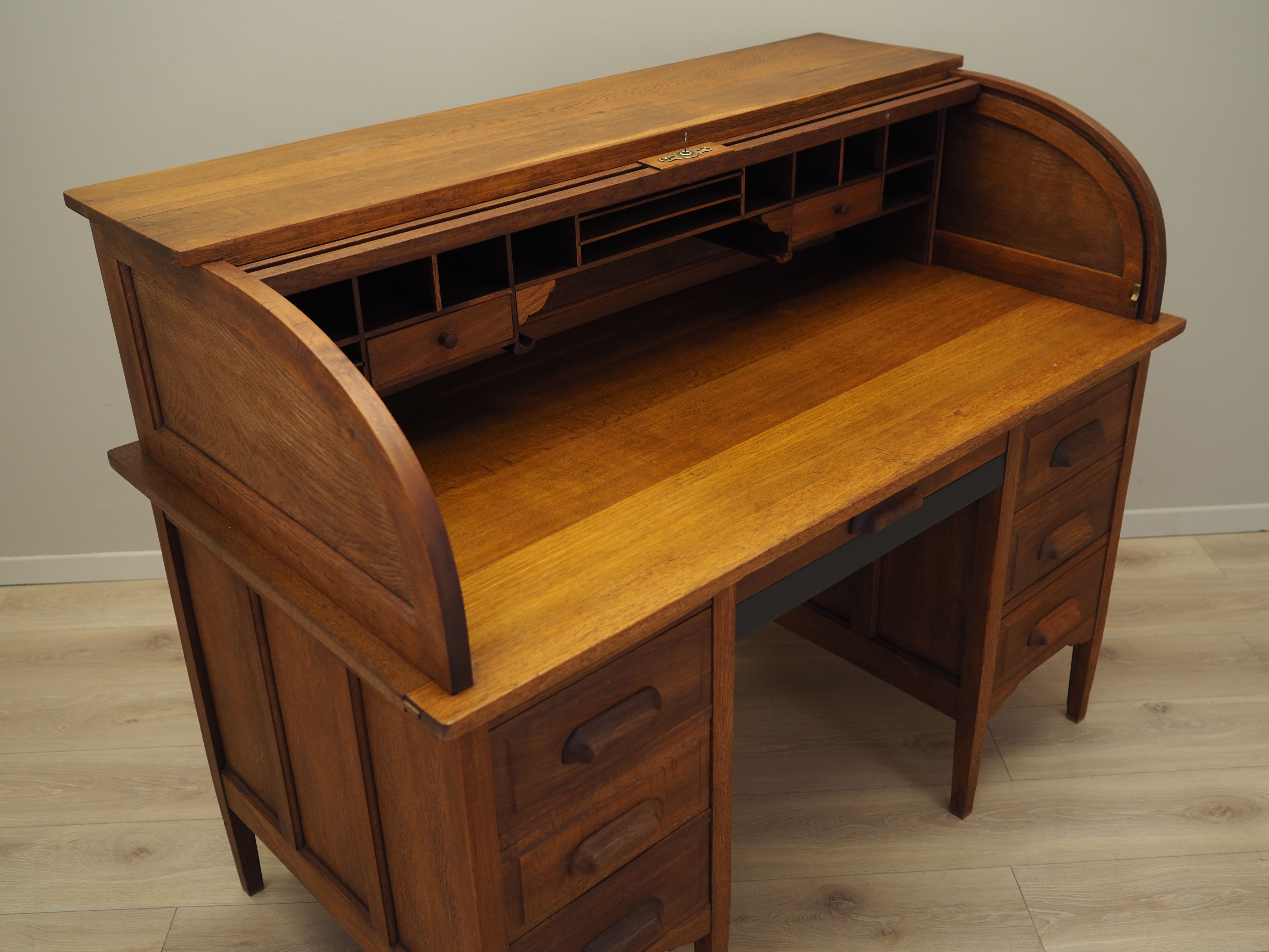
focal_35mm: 34
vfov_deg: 41.8
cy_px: 476
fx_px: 1246
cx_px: 634
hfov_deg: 54.0
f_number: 2.5
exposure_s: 1/30
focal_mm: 17
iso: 250
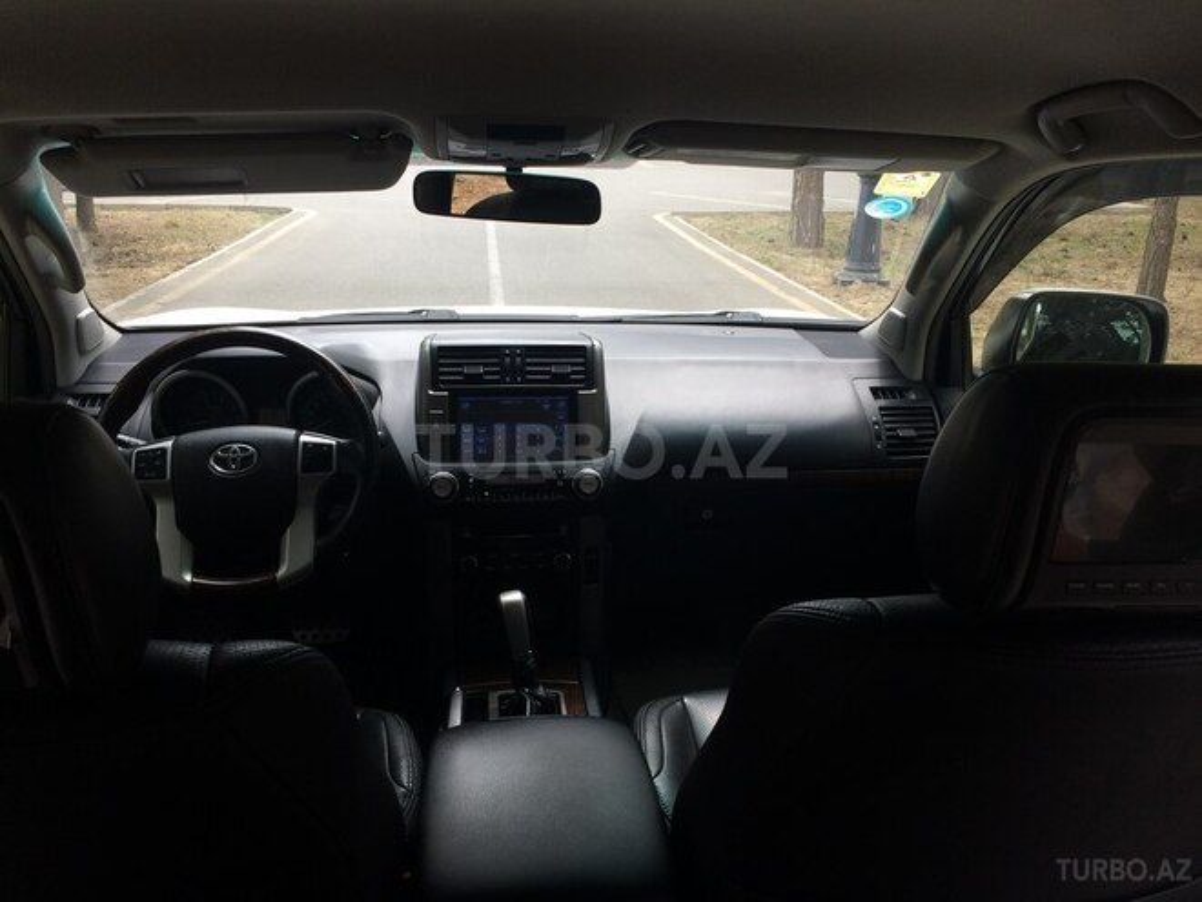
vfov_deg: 48.2
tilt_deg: -16.5
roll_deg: -1.0
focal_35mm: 29
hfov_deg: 61.7
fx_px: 1007
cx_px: 601
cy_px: 451
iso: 32
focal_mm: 4.15
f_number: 2.2
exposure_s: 1/187
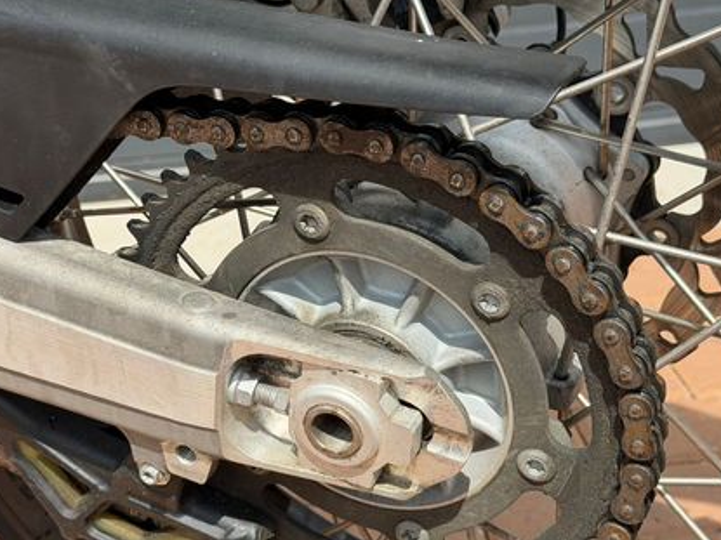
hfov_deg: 26.3
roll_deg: +6.1
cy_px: 375
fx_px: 1541
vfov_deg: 19.8
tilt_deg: -22.2
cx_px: 323
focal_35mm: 74
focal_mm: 6.76
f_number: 1.78
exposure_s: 1/2865
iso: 64
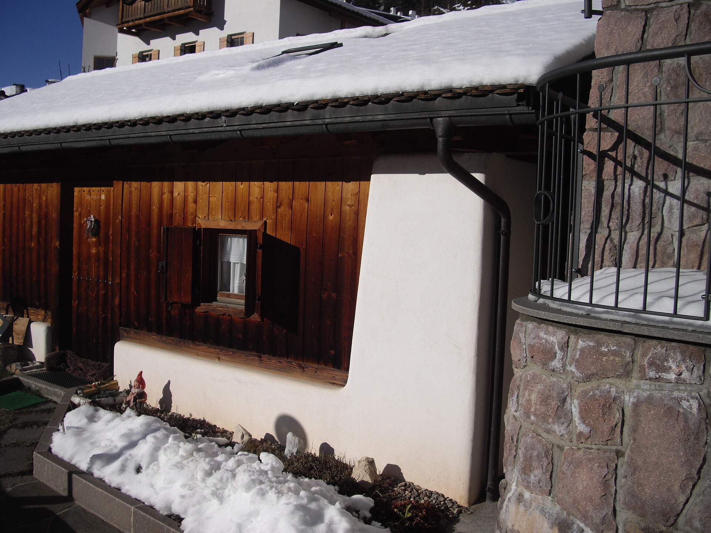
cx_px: 356
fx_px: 781
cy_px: 266
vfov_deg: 37.7
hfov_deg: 49.0
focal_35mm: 38
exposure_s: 1/400
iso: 64
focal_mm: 7.9
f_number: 8
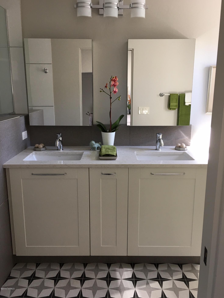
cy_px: 149
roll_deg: +0.6
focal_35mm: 29
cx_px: 112
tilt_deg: -11.8
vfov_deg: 61.7
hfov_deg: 48.2
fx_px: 250
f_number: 2.2
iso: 32
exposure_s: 1/15
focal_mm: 4.15
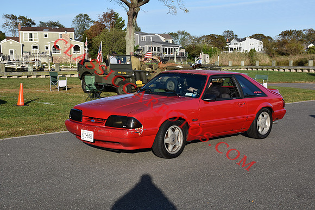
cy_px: 105
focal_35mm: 52
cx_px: 158
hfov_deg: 37.8
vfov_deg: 25.8
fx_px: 459
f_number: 8
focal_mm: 35
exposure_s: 1/250
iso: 220
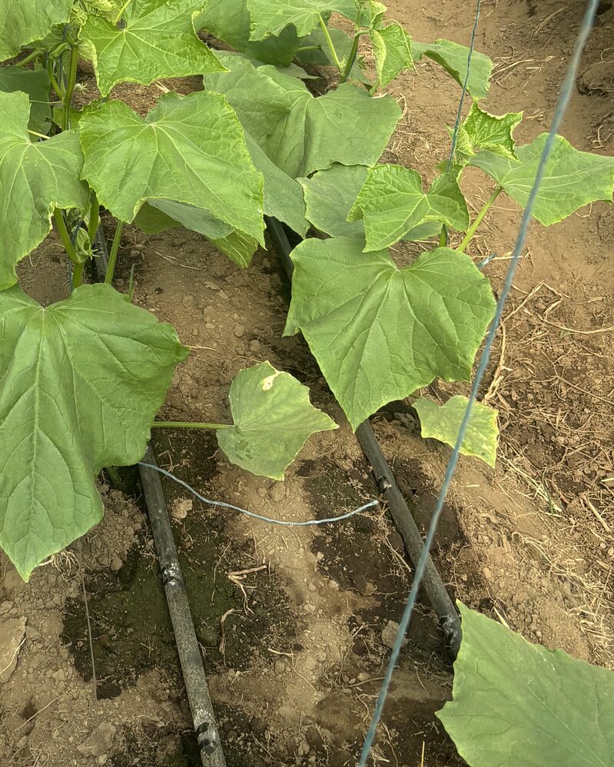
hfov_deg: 23.8
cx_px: -22
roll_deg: +1.7
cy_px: 75
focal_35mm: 61
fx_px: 1385
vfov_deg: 29.6
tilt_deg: -25.9
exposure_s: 1/1279
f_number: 1.6
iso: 50
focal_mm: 5.96
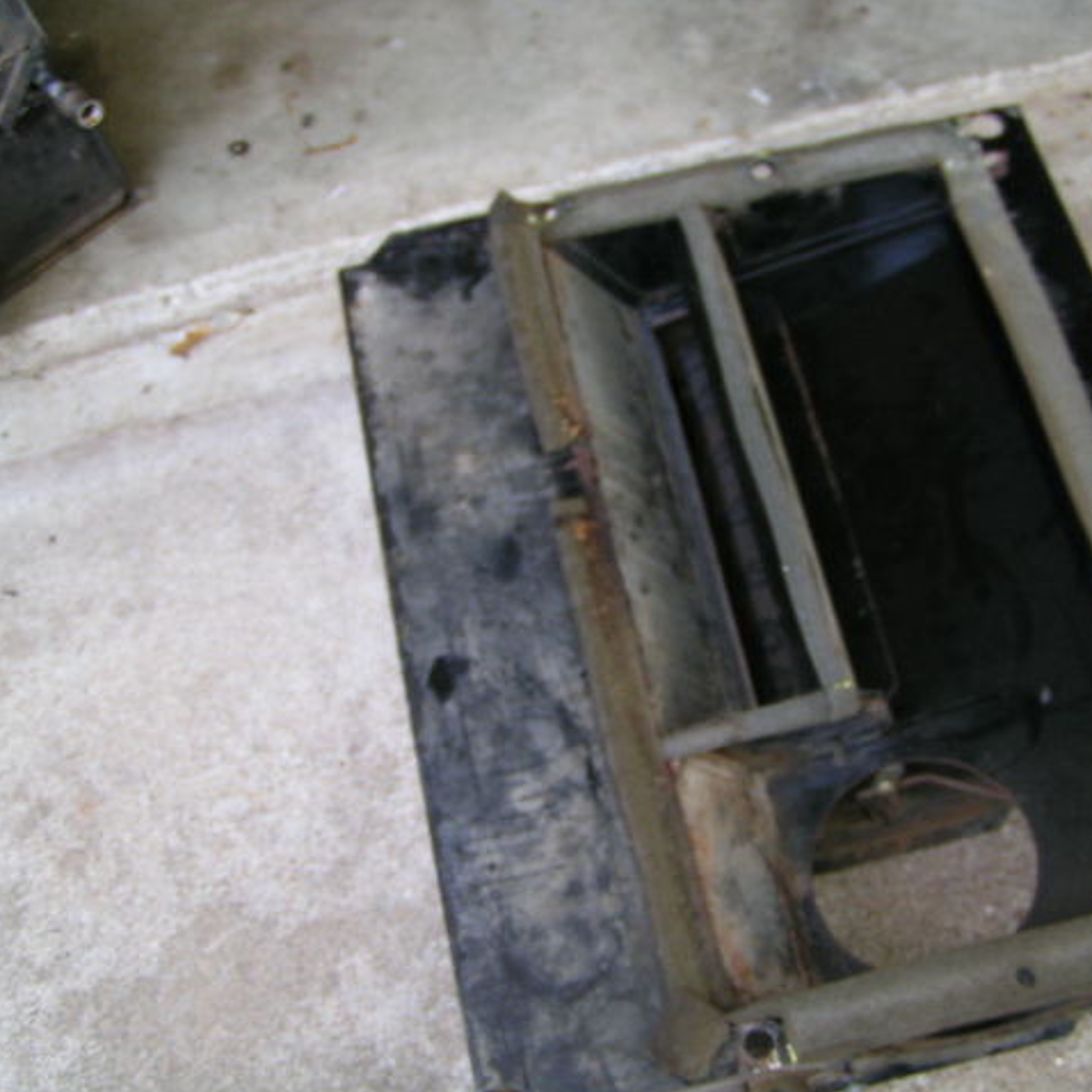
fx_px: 1606
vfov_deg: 37.6
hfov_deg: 37.4
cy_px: 546
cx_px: 651
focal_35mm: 45
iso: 80
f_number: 2.8
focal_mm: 5.8
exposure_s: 1/40
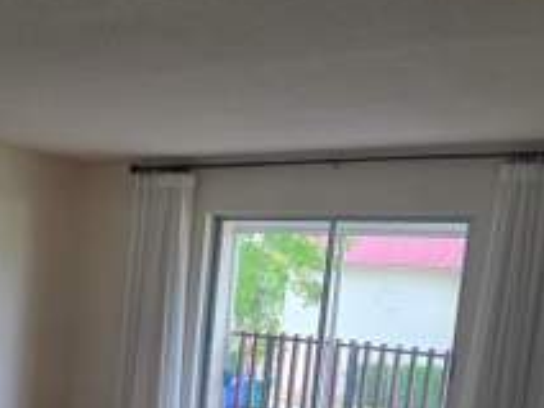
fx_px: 817
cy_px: 385
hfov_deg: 34.8
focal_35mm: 52
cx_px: 59
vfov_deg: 26.8
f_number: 1.7
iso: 100
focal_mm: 6.3
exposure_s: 1/120
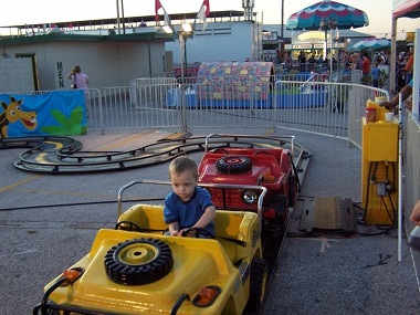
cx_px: 210
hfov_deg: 49.0
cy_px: 158
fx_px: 461
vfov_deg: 37.7
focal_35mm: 38
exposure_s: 1/90
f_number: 2.8
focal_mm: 6.3
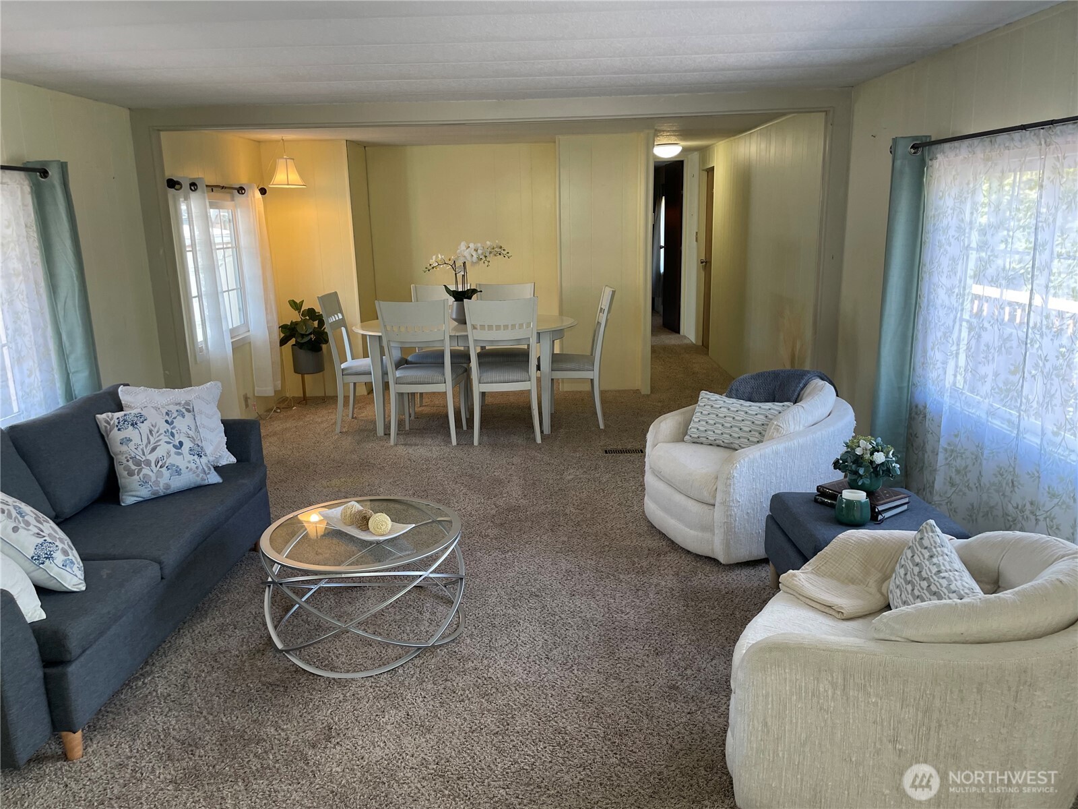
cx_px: 539
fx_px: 810
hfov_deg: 67.3
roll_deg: +1.6
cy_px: 404
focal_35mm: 26
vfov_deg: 53.1
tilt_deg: -12.6
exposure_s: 1/120
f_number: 1.6
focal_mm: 4.2
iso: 100
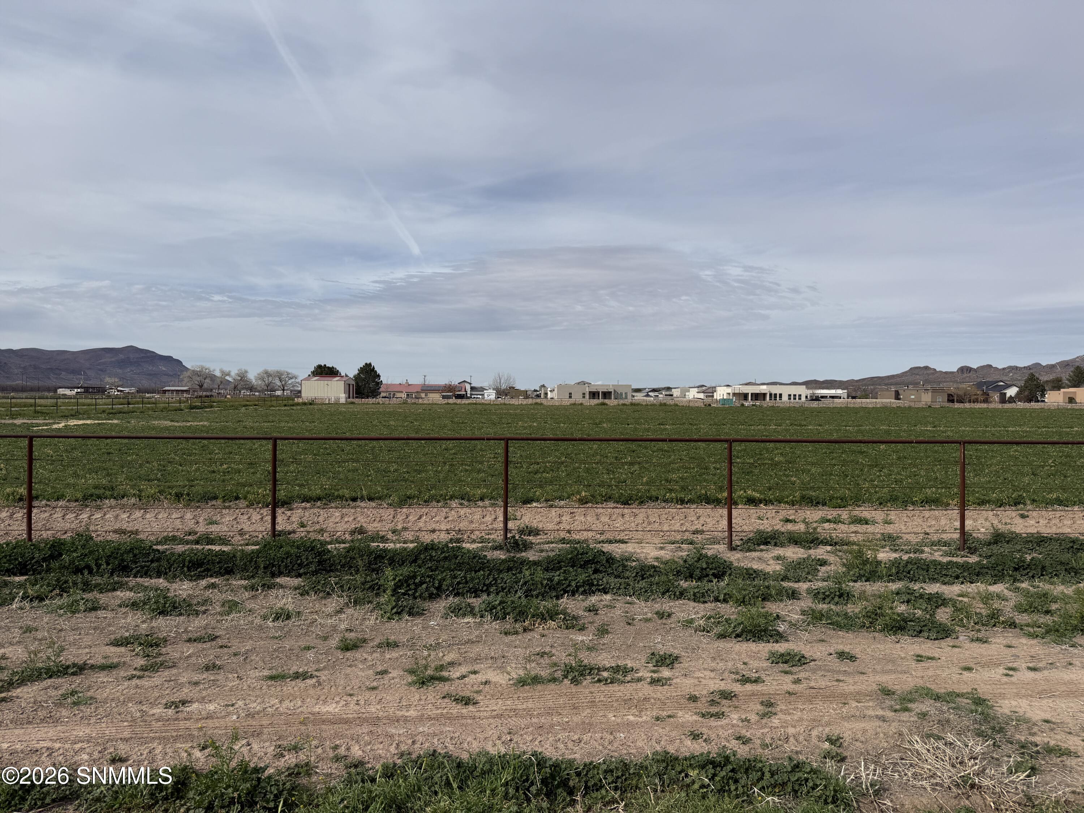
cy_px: 406
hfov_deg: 71.6
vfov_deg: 56.8
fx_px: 752
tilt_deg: +0.1
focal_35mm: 24
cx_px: 542
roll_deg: -0.8
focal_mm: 6.76
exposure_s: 1/8130
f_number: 1.78
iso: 80
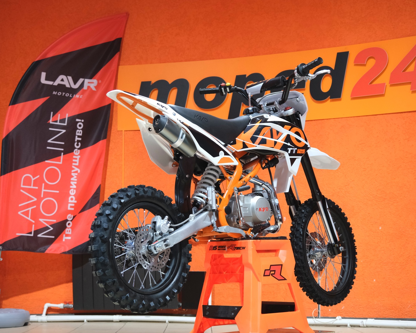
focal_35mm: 67
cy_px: 166
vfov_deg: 22.8
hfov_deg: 28.3
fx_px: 825
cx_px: 220
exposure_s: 1/100
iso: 2000
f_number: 4
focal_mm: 39.3
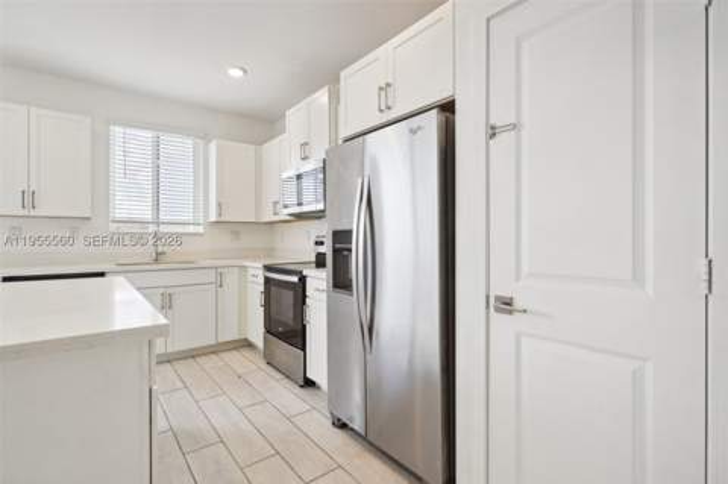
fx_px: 323
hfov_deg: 96.8
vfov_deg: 73.6
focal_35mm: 16
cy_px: 242
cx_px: 364
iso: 400
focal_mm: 16
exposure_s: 1/30
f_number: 9
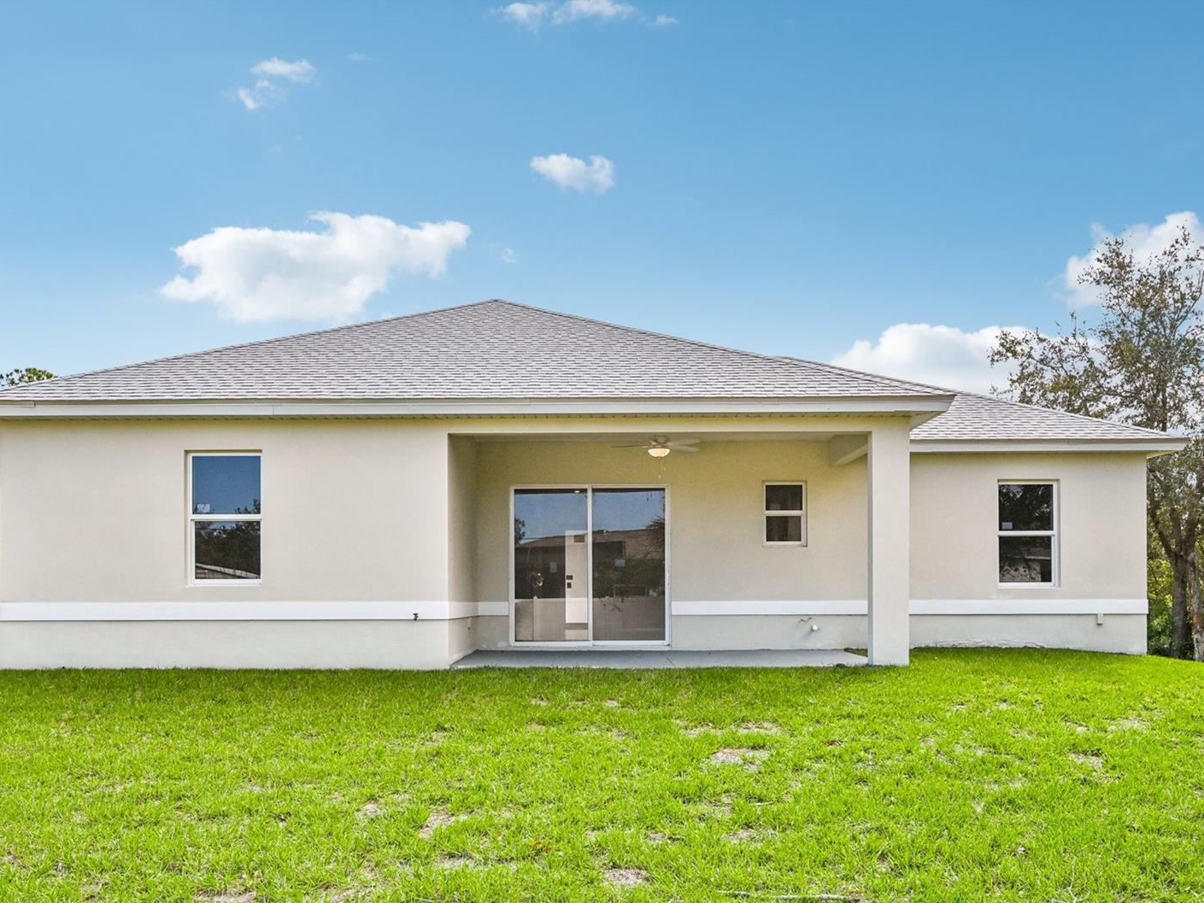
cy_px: 452
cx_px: 584
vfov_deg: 55.8
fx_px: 854
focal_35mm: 25
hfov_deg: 70.4
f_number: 8
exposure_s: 1/1250
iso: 400
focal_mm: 22.5
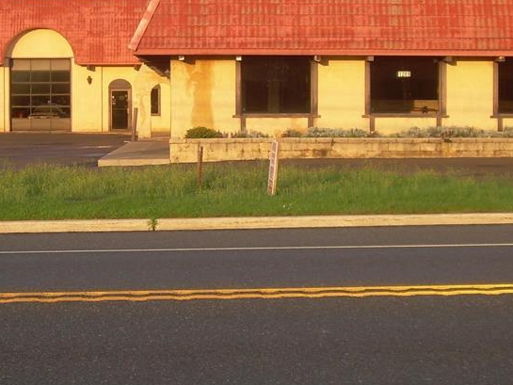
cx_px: 222
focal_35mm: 94
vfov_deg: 15.7
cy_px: 157
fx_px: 1393
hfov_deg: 20.8
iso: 50
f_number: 3.1
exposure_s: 1/229
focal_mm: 8.3
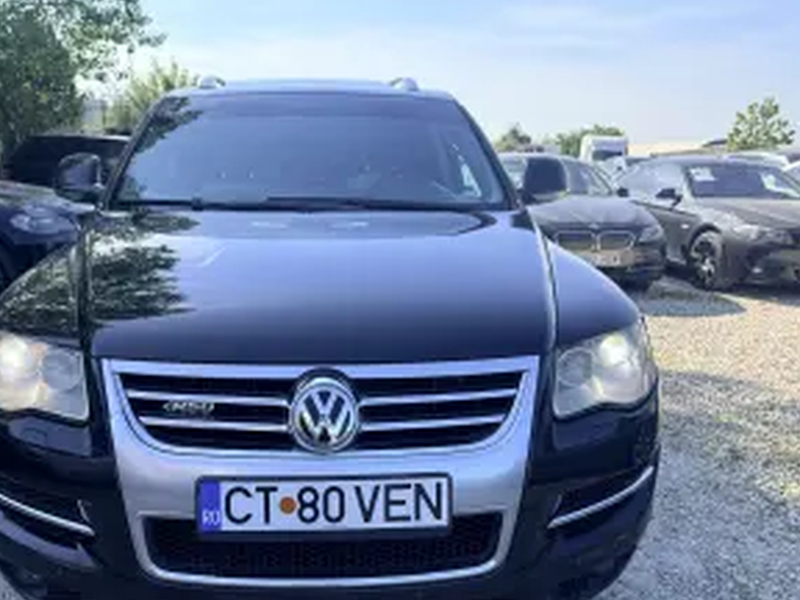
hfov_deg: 59.5
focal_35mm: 30
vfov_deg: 46.5
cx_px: 325
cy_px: 364
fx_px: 693
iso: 100
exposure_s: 1/1385
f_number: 1.78
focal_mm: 6.76
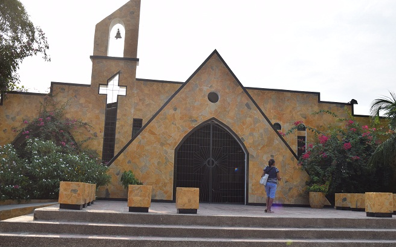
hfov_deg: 51.0
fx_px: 416
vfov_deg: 33.1
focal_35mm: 39
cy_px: 122
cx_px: 199
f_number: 7.1
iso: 400
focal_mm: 25
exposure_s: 1/1600
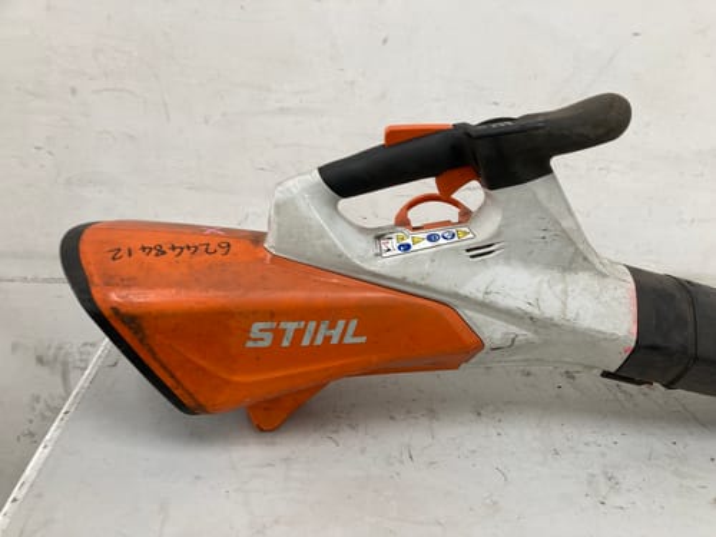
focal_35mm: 28
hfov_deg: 63.4
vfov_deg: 49.7
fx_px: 579
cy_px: 268
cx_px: 358
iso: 80
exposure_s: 1/100
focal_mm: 3.99
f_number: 1.8
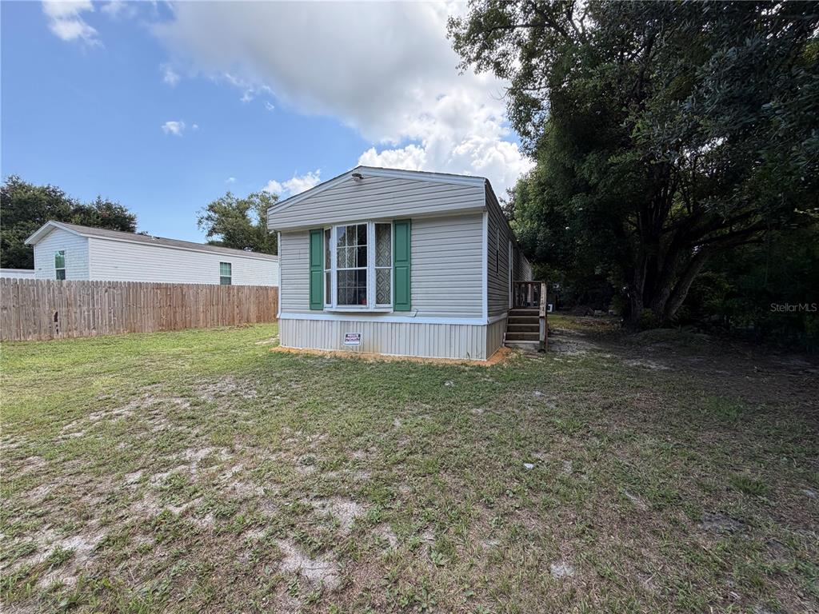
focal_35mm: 14
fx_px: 331
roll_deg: +0.1
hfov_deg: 102.1
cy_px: 307
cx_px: 410
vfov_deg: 85.7
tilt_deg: -1.5
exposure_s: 1/619
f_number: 2.2
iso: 40
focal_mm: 2.22
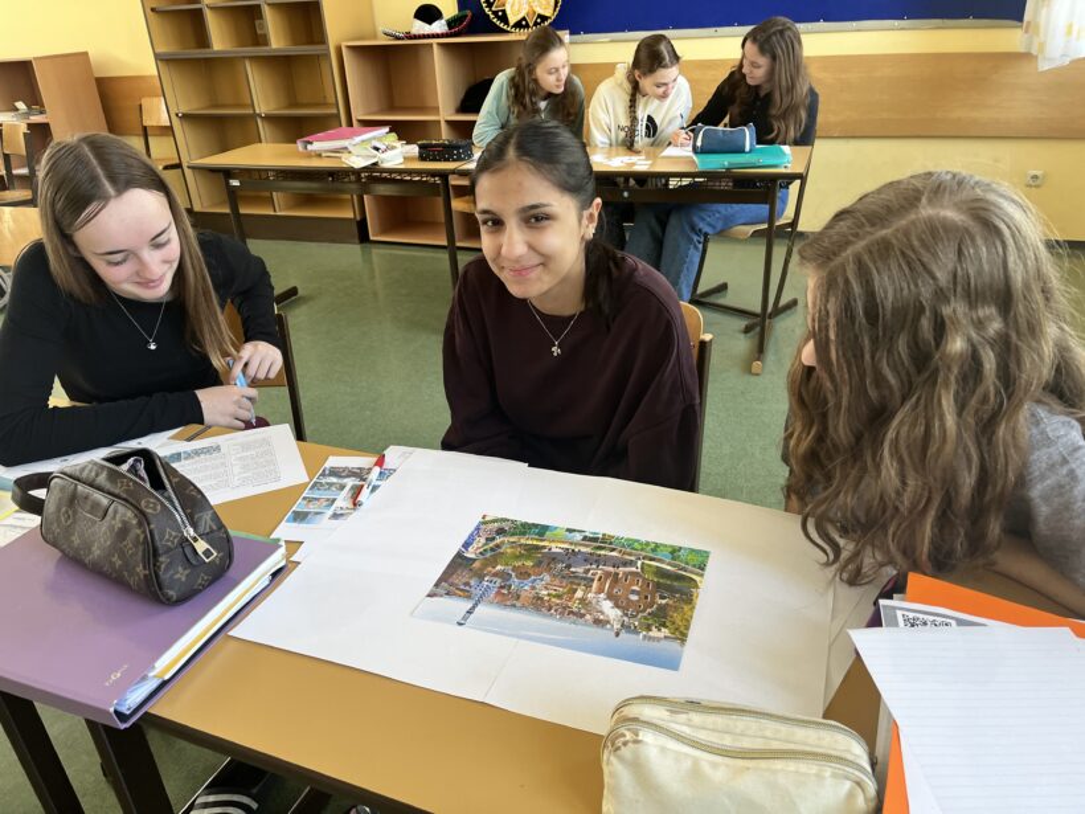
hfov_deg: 67.3
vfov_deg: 53.1
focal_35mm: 26
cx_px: 542
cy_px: 407
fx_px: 815
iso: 125
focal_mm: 5.1
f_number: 1.6
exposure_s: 1/109
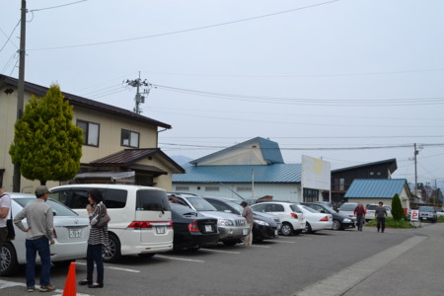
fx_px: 518
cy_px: 148
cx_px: 222
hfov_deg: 46.4
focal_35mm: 42
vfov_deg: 31.9
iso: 100
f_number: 8
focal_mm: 28
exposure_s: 1/250
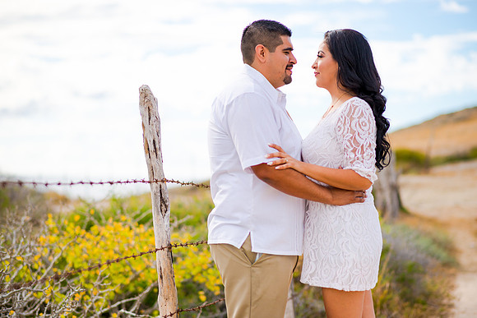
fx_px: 1126
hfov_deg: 23.9
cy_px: 159
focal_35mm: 85
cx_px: 238
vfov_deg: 16.1
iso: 250
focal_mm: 85
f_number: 2.2
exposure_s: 1/6400
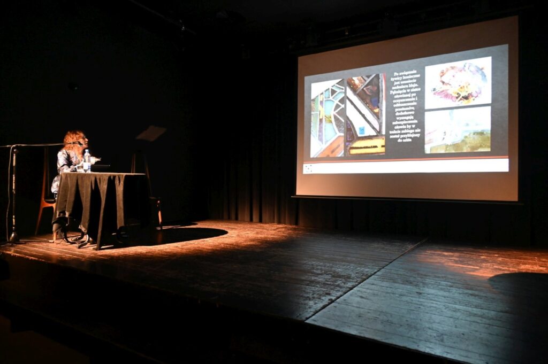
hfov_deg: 73.8
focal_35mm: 24
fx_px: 365
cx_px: 274
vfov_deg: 53.1
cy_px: 182
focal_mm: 24
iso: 6400
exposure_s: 1/20
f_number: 4
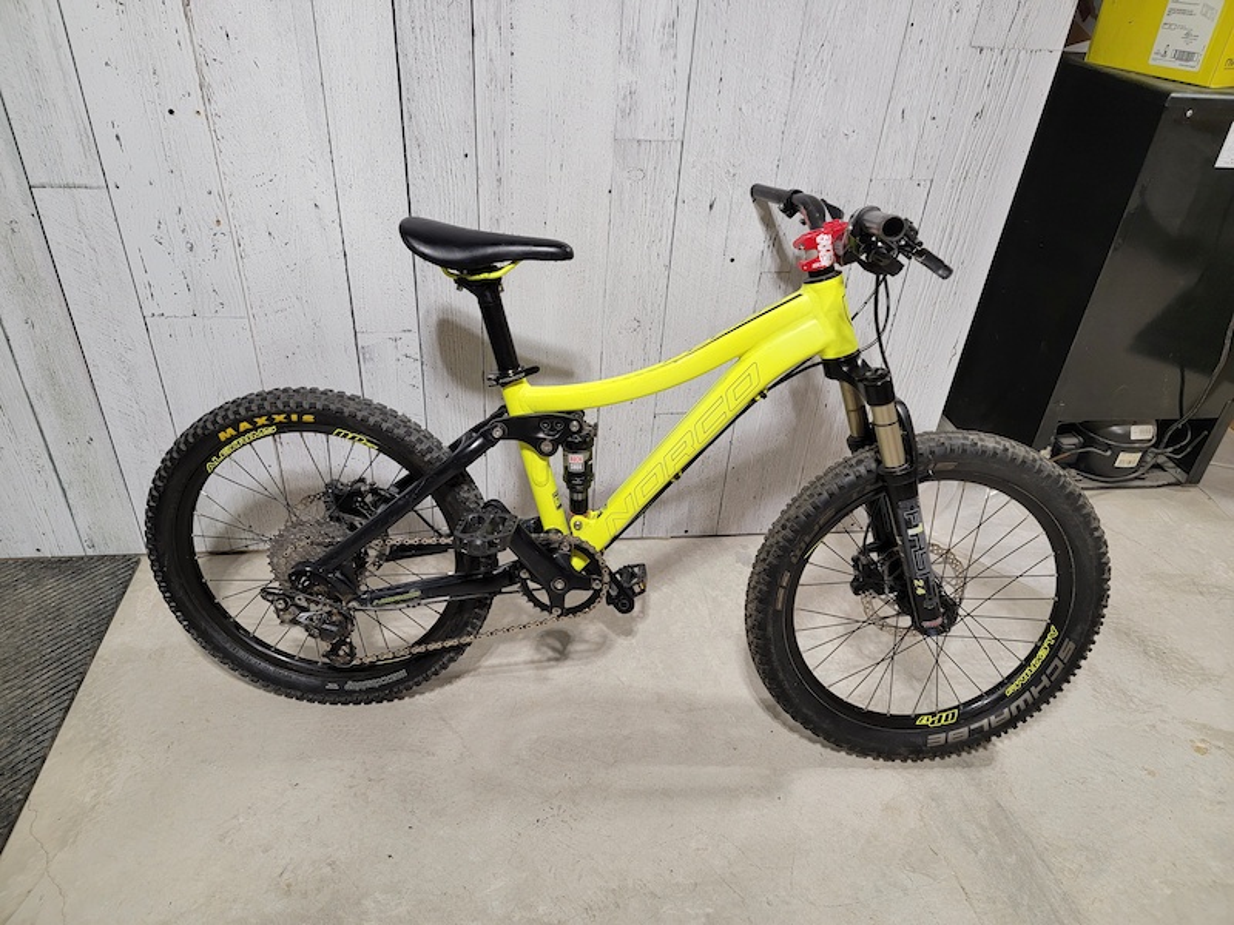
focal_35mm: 24
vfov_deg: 56.8
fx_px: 856
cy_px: 462
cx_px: 617
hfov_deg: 71.6
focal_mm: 6.7
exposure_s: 1/120
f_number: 1.8
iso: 125
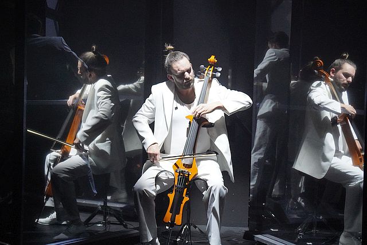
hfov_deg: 29.9
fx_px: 688
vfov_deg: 20.2
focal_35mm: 68
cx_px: 184
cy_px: 122
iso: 6400
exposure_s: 1/30
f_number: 4
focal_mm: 45
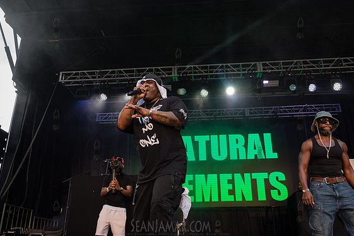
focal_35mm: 34
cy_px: 119
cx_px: 178
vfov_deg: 38.9
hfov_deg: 55.8
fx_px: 334
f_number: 4.5
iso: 1000
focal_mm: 32
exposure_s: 1/800
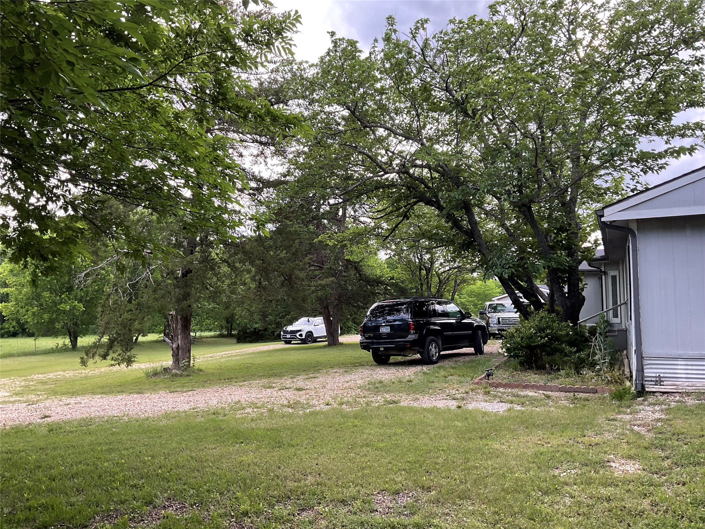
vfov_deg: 48.2
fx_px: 591
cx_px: 352
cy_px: 264
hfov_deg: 61.7
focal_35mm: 29
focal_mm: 3
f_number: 1.8
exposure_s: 1/120
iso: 25
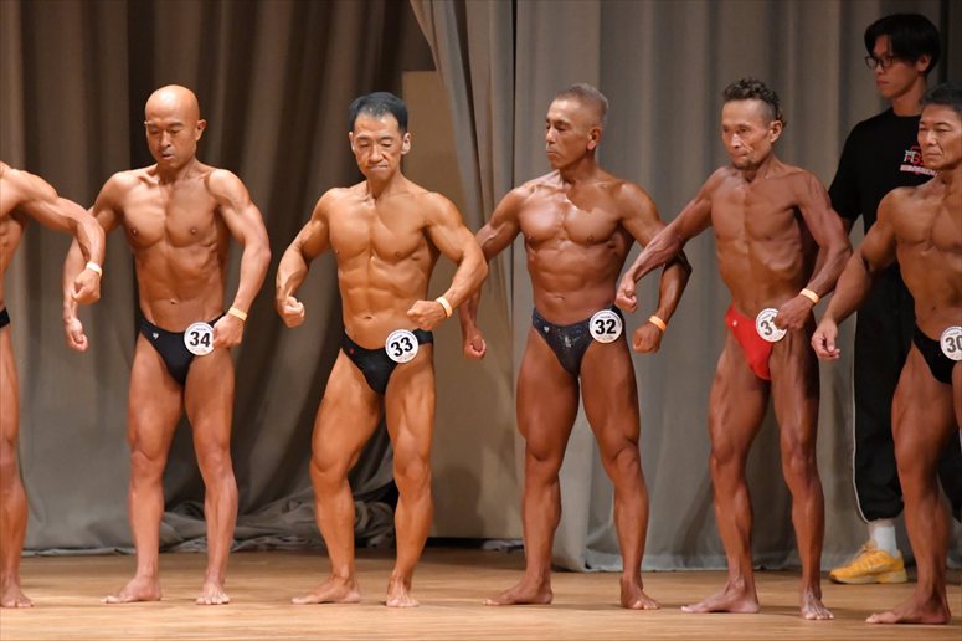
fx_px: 8013
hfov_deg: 6.9
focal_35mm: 300
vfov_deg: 4.6
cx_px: 481
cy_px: 320
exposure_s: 1/400
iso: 8000
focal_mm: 200
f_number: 5.6
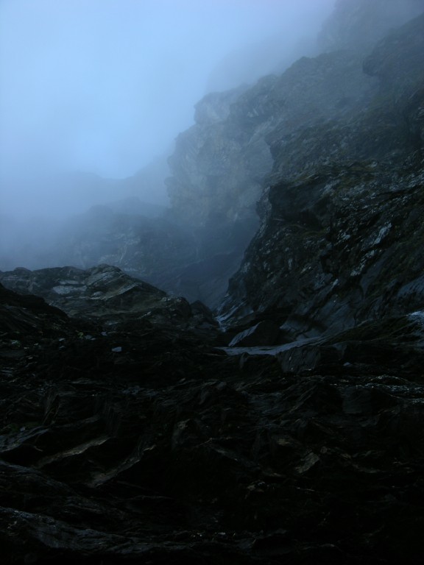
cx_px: 212
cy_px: 282
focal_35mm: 35
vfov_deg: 52.6
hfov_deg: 40.7
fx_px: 572
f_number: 3.5
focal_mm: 8.9
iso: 50
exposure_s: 1/61
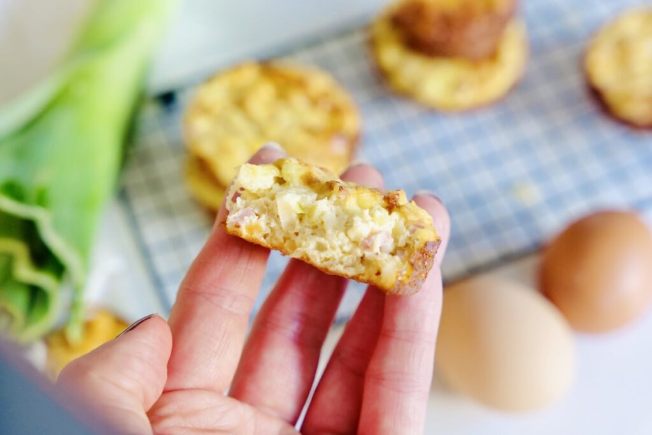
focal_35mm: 68
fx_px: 1232
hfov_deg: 29.7
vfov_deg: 20.0
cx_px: 326
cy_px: 218
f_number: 5
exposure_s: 1/100
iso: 6400
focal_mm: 68
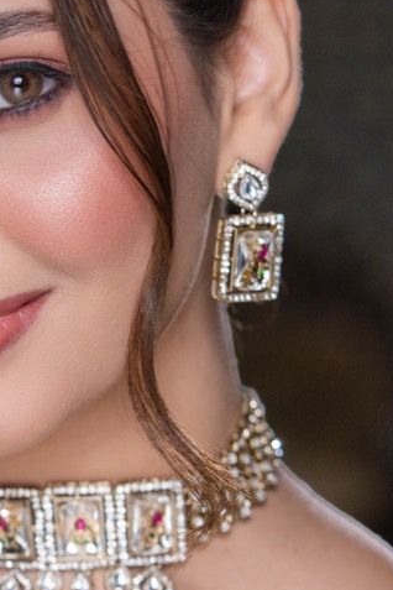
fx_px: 4323
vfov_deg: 7.8
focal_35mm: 264
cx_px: -106
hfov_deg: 5.2
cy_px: 208
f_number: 4
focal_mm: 90
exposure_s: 1/200
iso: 500
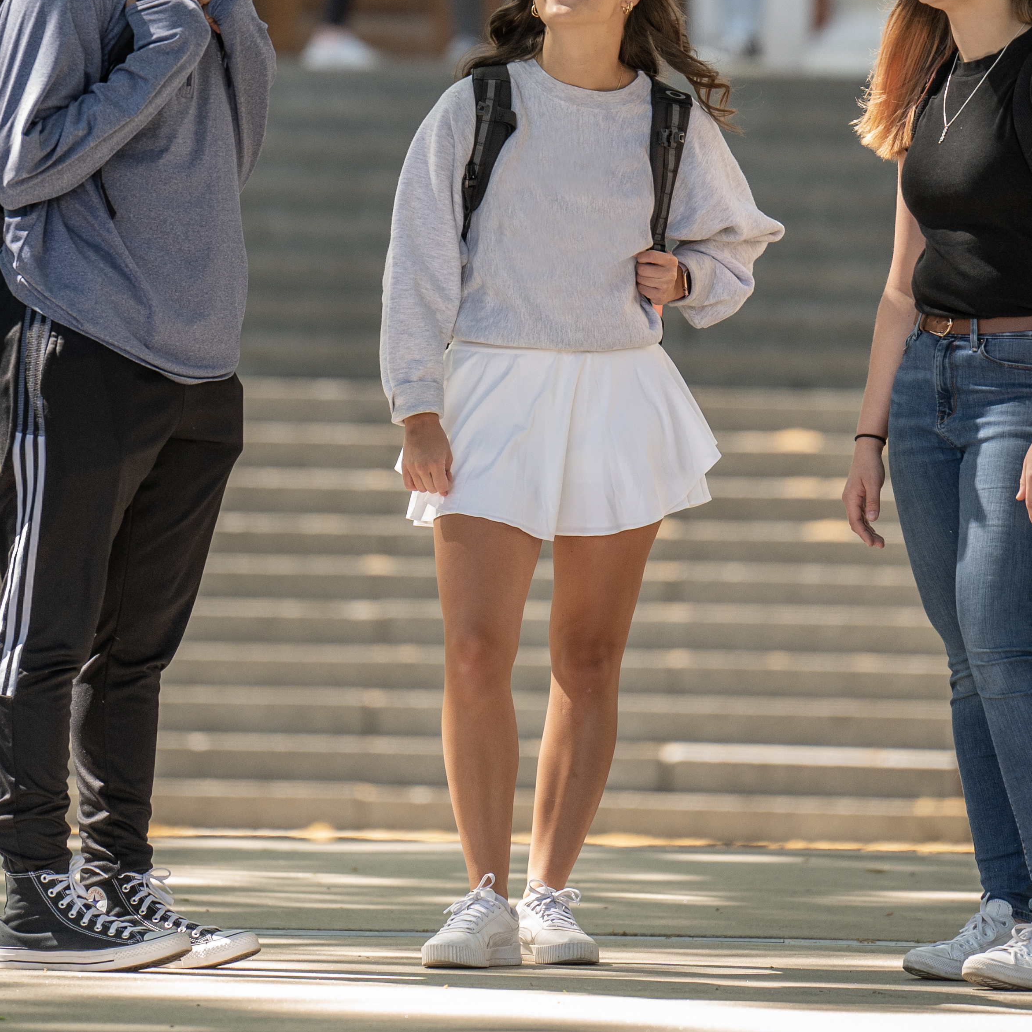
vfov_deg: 4.0
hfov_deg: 4.0
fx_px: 14672
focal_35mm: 435
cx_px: 489
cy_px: 248
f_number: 2.8
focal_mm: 200
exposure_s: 1/1000
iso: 640
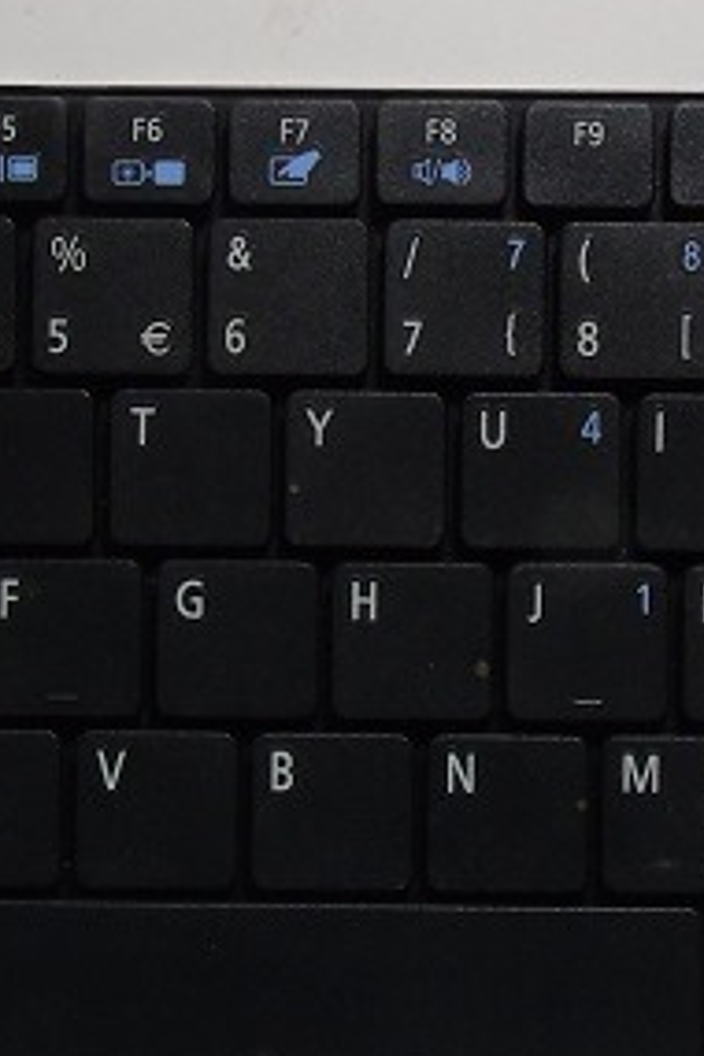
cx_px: 459
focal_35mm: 93
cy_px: 519
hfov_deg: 14.7
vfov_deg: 21.9
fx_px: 2728
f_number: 5.9
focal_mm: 6.1
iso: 200
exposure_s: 1/20
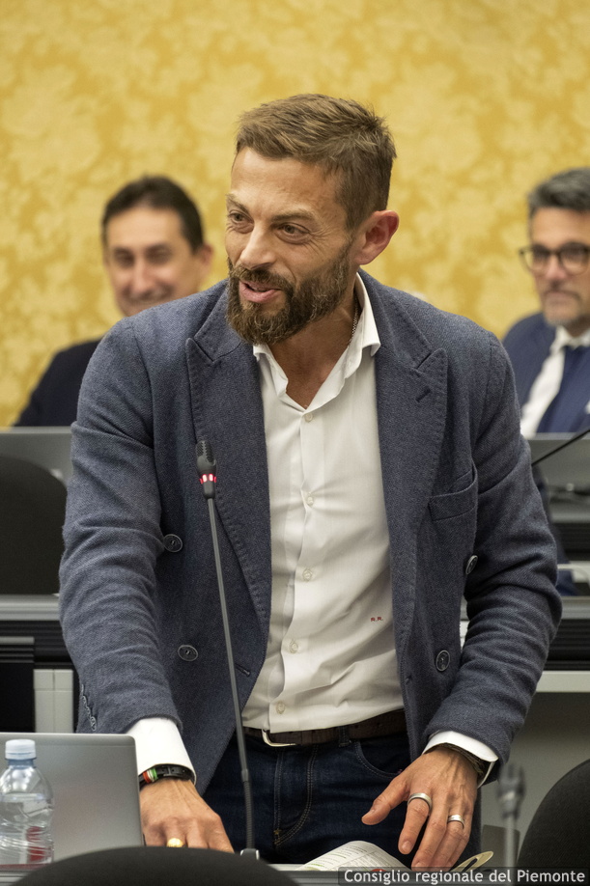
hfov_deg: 6.8
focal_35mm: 202
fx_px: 4971
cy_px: 443
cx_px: 295
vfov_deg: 10.2
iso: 2000
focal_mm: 134.5
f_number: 4.4
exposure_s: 1/180
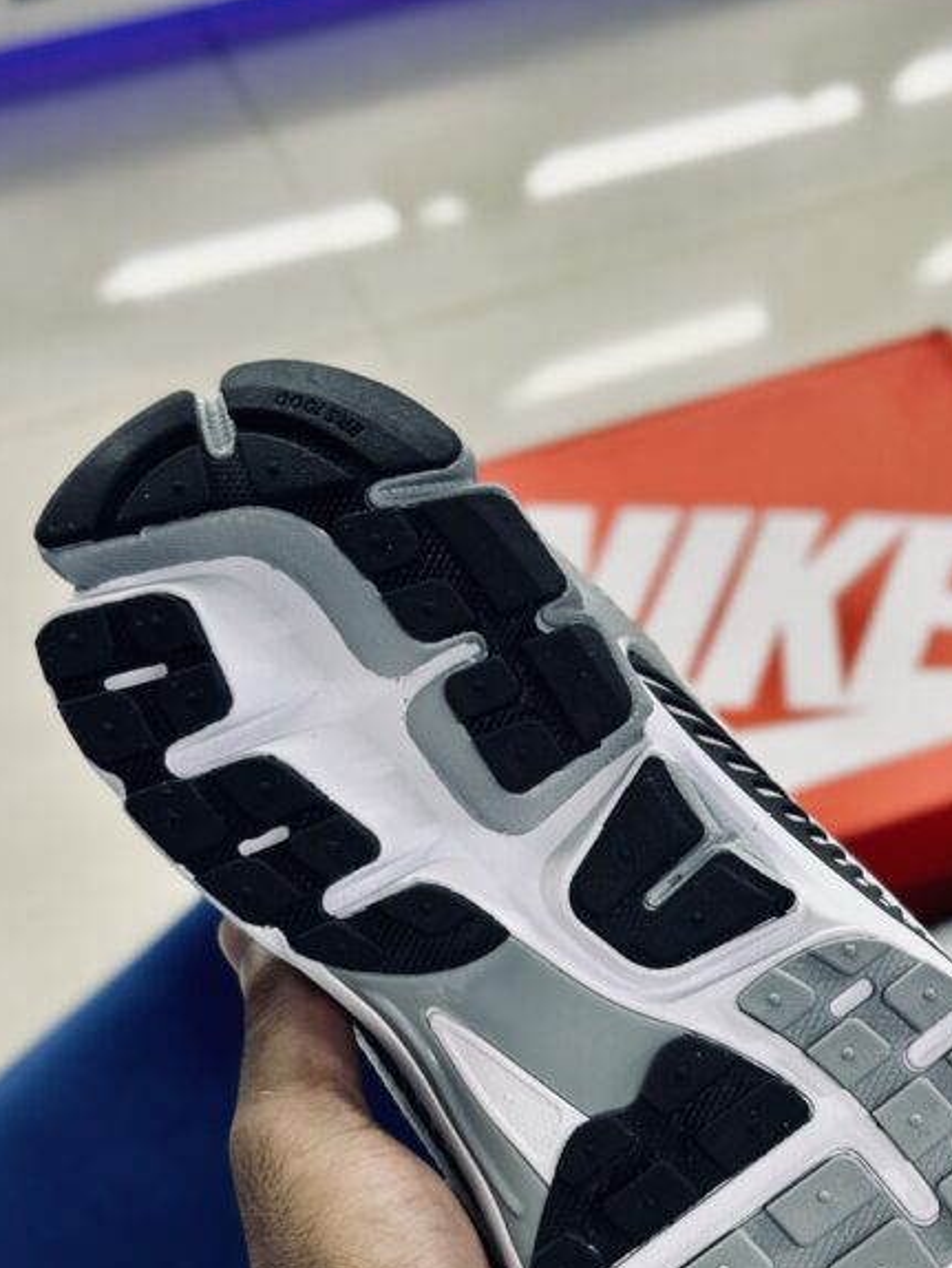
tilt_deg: -56.6
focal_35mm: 78
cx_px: 658
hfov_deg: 18.8
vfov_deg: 24.6
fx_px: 2858
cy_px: 1002
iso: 64
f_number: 1.78
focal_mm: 6.86
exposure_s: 1/100
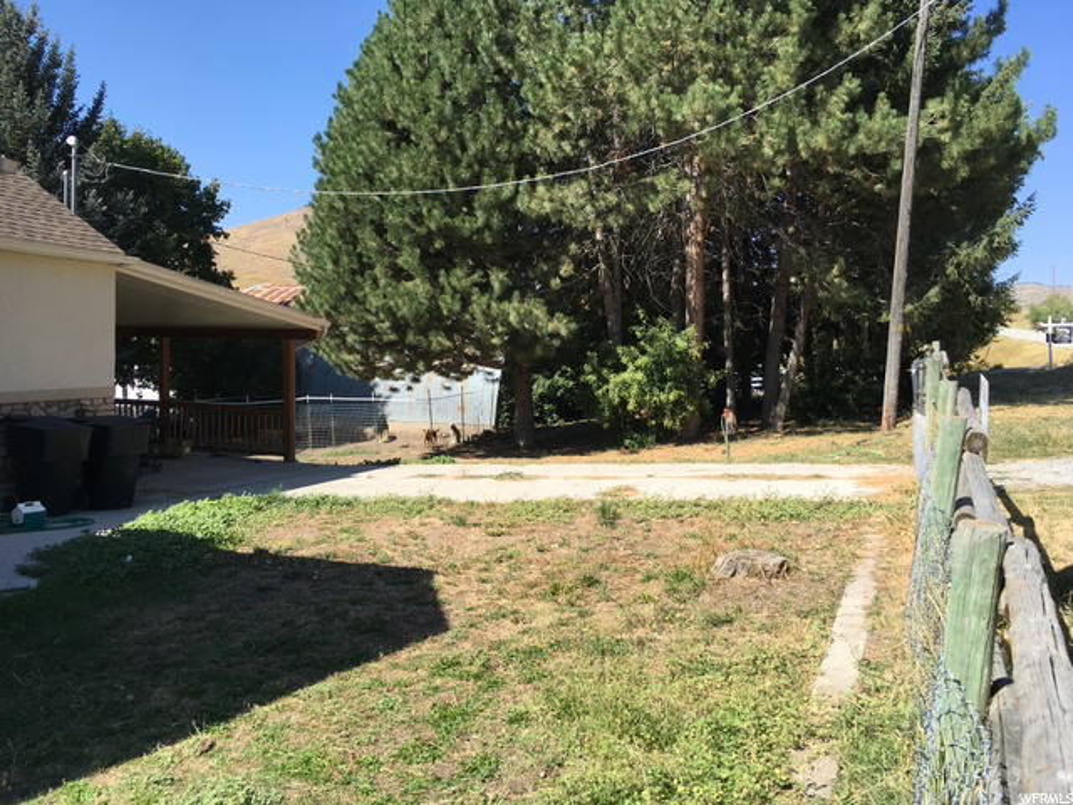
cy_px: 402
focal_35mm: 29
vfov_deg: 48.2
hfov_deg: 61.7
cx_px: 536
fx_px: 899
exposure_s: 1/950
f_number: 2.2
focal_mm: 4.15
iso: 25
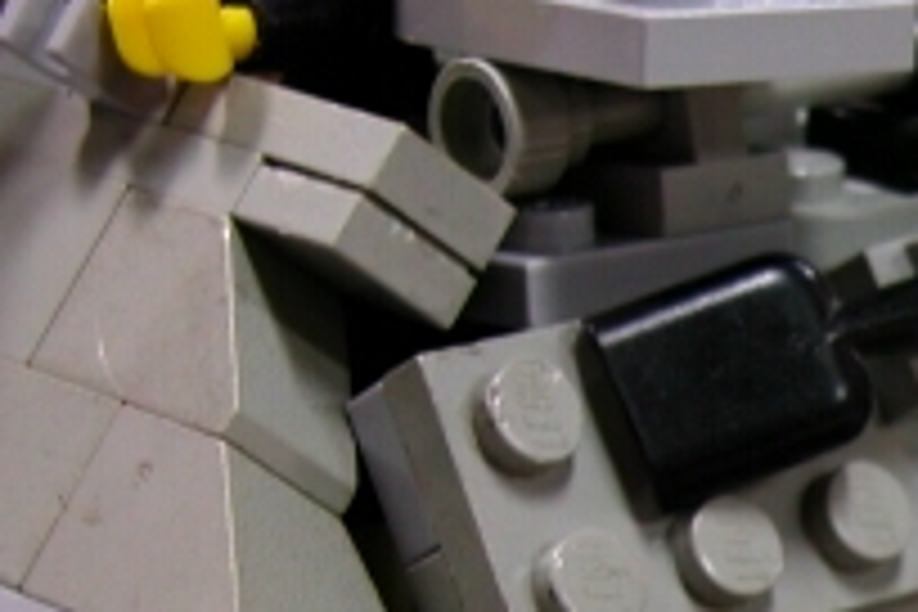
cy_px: 855
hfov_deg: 10.7
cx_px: 1166
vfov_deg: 7.2
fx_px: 4819
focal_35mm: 189
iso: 100
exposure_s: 1/30
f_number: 3.1
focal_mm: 14.7
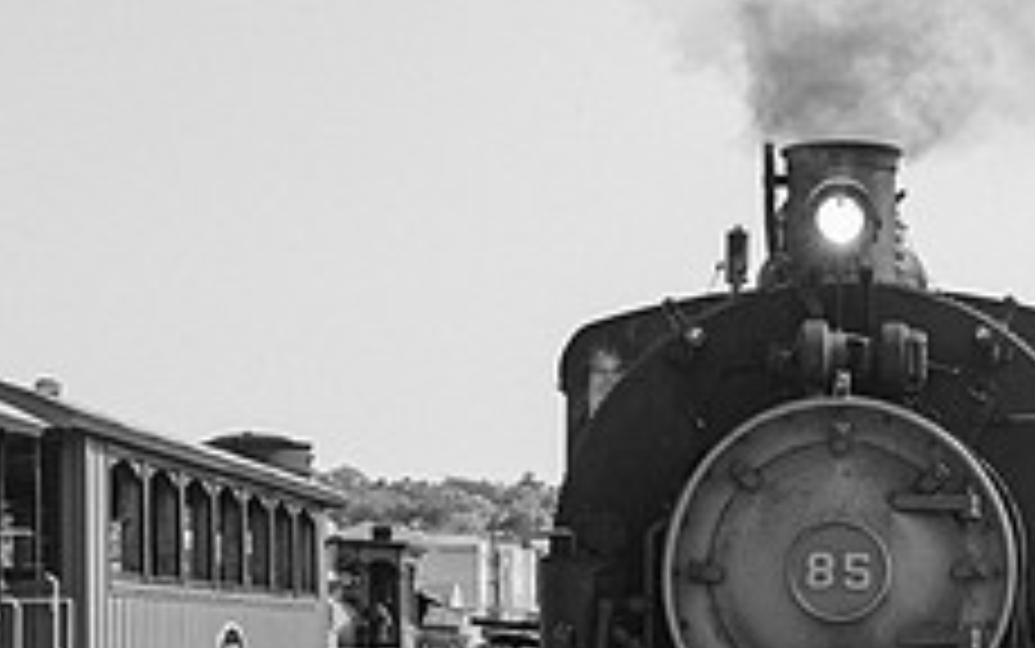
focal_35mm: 116
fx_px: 3274
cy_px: 547
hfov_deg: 17.8
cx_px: 837
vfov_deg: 11.3
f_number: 7.1
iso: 100
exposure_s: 1/250
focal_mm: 44
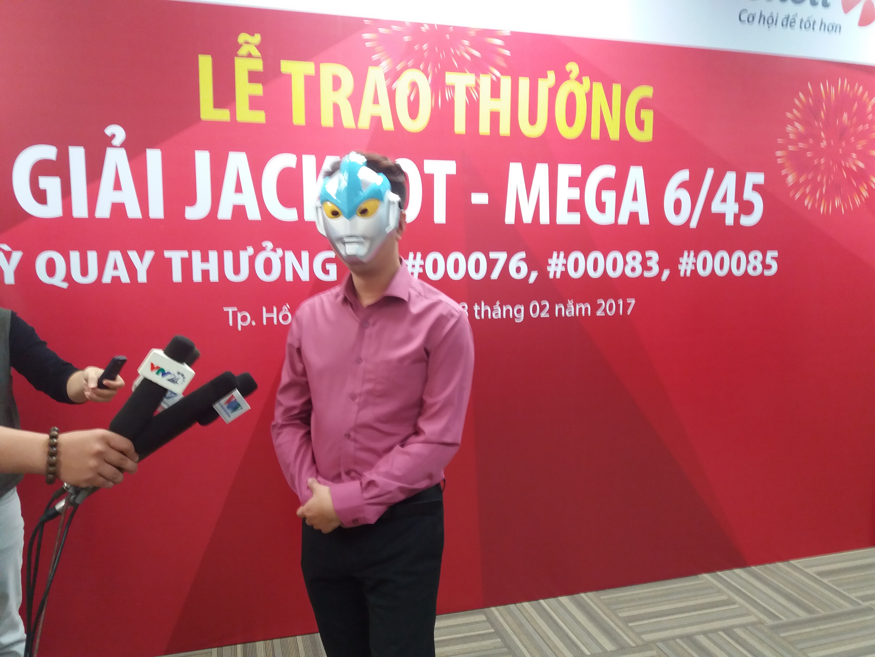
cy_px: 328
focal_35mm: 28
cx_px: 438
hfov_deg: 63.4
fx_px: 708
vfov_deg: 49.7
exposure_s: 1/20
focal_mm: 3.7
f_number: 1.9
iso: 160
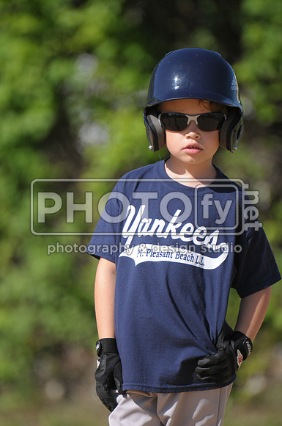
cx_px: 141
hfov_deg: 2.3
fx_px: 7071
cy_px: 213
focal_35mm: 600
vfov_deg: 3.4
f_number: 4
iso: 640
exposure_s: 1/4000
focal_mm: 400
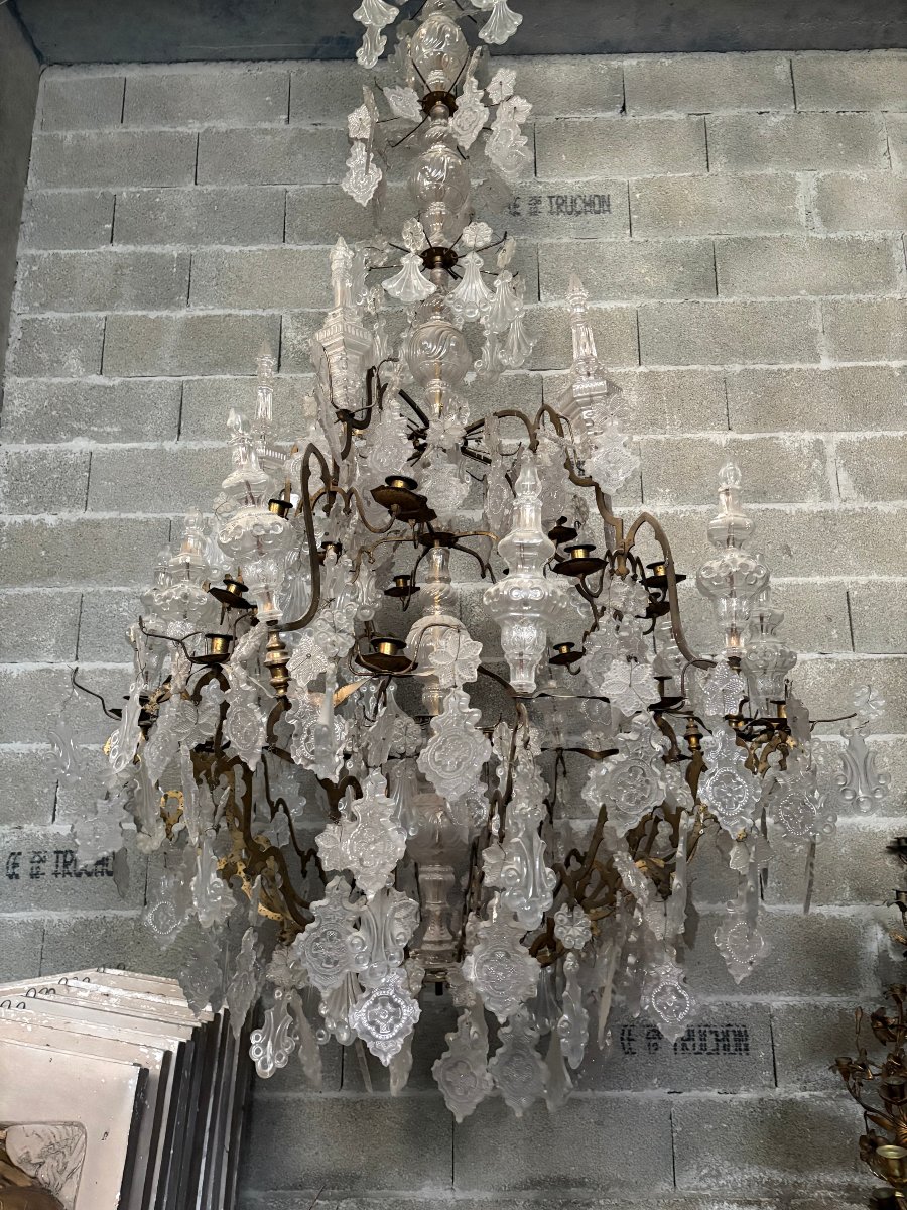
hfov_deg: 53.1
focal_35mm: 26
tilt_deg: +14.2
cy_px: 605
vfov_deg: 67.3
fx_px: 908
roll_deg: +0.6
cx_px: 454
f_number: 1.6
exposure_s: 1/30
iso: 640
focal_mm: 5.96
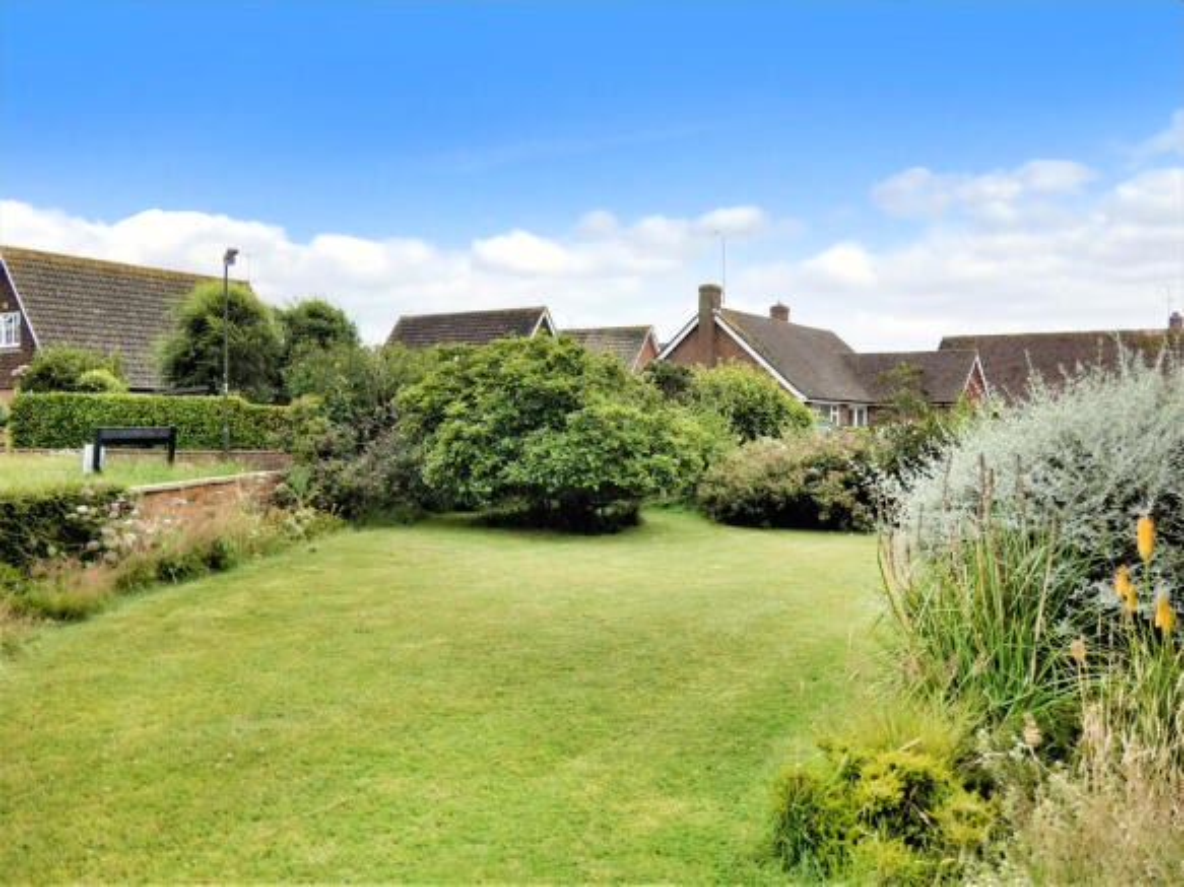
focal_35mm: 30
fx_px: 1026
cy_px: 444
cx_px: 592
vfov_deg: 46.8
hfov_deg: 60.0
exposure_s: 1/500
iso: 80
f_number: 3.5
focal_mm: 5
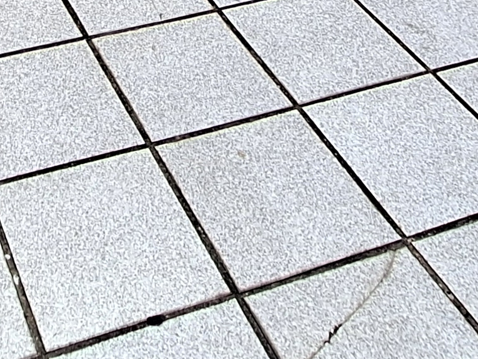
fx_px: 939
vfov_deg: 14.6
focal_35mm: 68
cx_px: 13
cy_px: -487
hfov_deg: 27.1
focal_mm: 1.74
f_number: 2.2
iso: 40
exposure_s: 1/2381
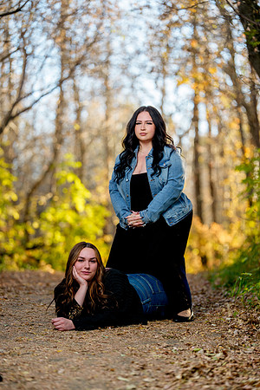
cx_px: 130
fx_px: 1040
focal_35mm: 96
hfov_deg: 14.3
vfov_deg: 21.2
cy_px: 195
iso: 200
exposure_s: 1/125
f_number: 2
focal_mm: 96
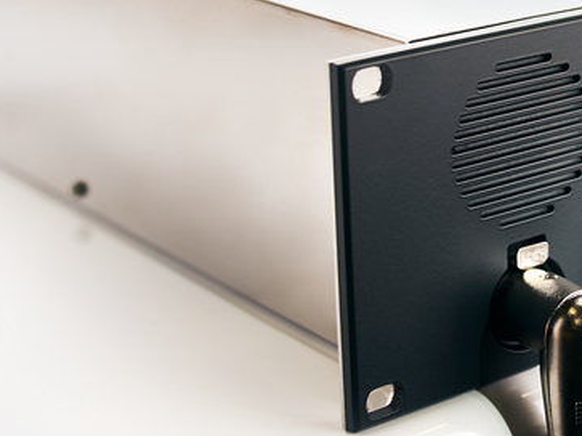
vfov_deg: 15.3
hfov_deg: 19.7
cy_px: 18
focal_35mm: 95
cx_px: 645
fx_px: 1597
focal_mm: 35
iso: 100
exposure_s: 1/160
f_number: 3.5
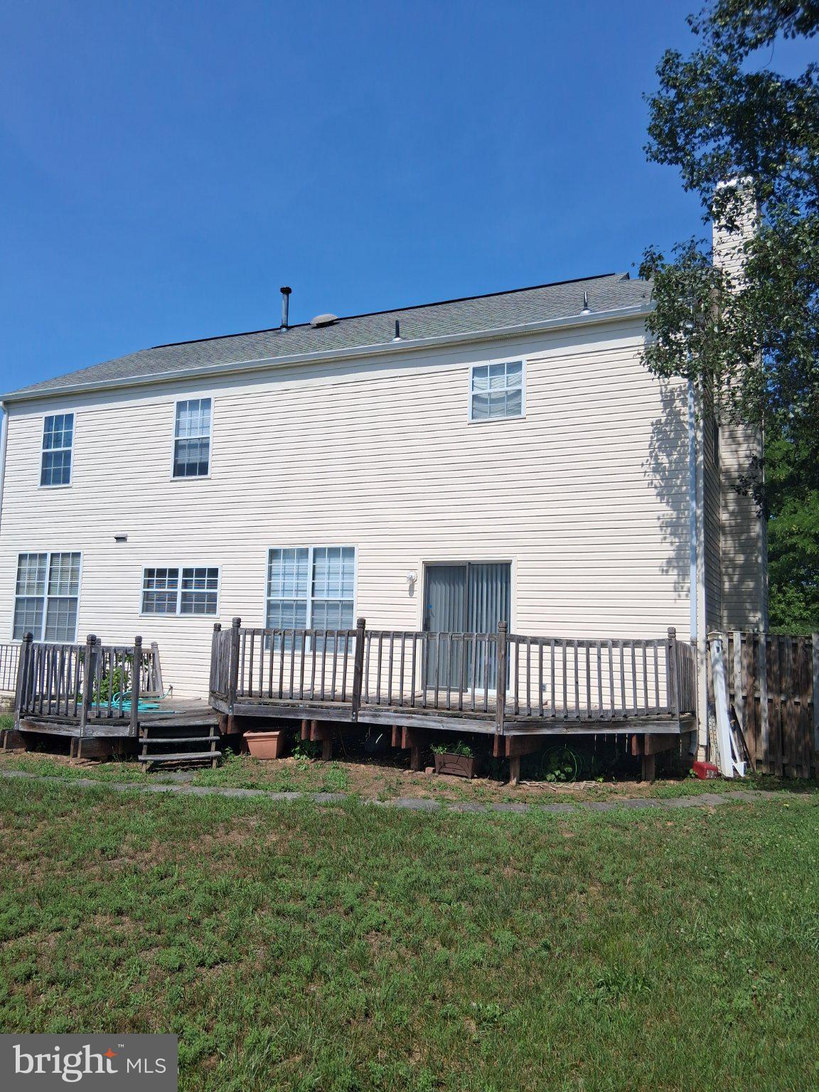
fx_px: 820
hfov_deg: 53.1
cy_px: 546
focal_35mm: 26
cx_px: 410
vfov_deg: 67.3
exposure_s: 1/991
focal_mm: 3.98
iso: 25
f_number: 1.8
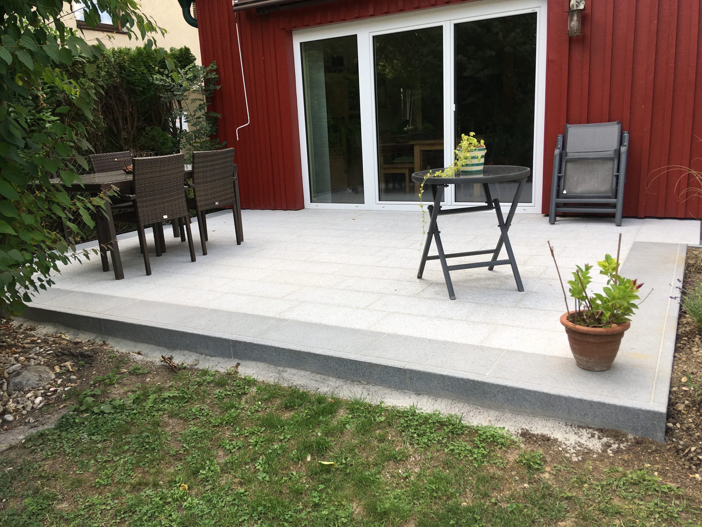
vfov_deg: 48.2
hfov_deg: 61.7
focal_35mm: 29
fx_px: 588
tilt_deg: -14.5
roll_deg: +2.9
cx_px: 351
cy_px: 264
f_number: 2.2
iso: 25
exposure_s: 1/232
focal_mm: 4.15
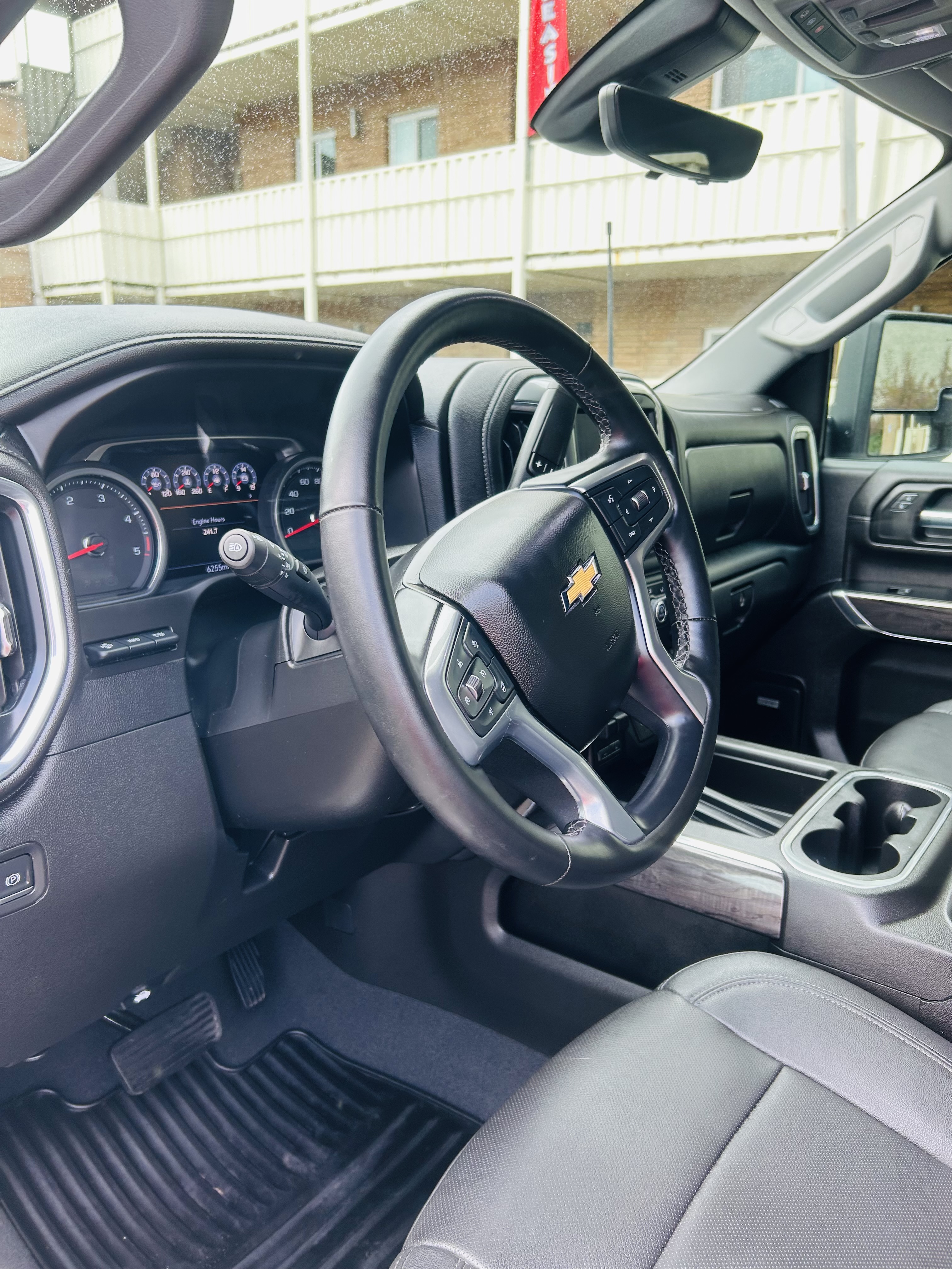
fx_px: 953
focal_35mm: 26
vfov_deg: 67.3
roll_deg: -2.7
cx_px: 476
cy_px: 634
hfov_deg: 53.1
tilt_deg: -13.8
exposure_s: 1/121
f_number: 1.5
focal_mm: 5.7
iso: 40
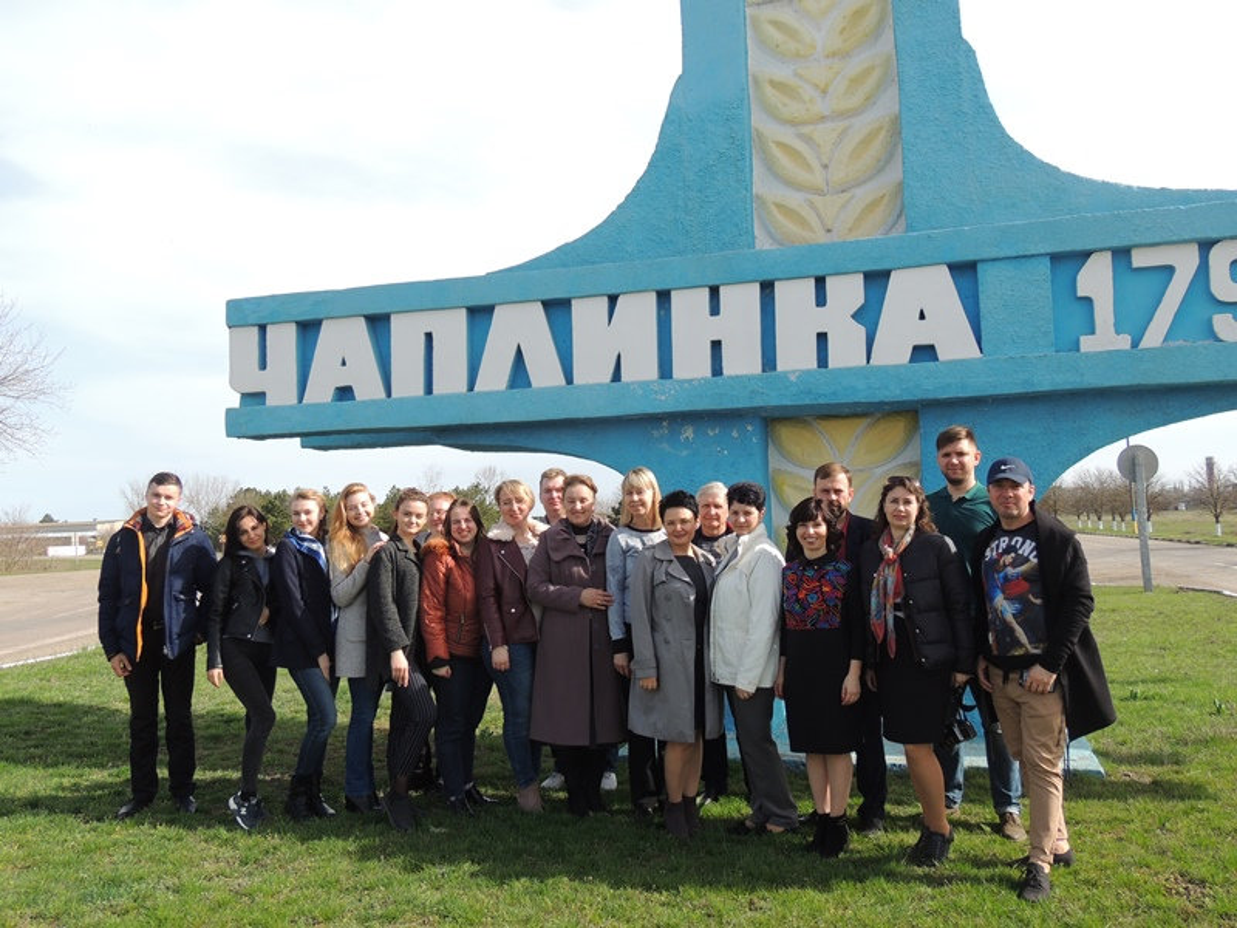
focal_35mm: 30
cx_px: 618
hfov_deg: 60.0
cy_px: 464
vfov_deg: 46.8
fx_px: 1072
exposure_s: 1/800
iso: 100
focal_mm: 5.3
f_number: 3.1
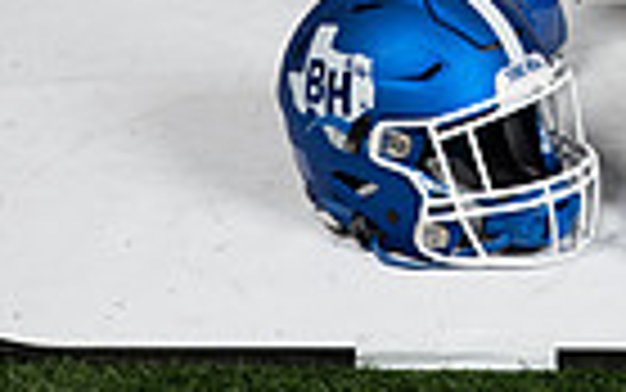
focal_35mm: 204
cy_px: -604
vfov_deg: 6.1
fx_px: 3482
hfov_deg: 10.2
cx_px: 590
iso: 250
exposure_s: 1/400
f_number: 7.1
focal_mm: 62
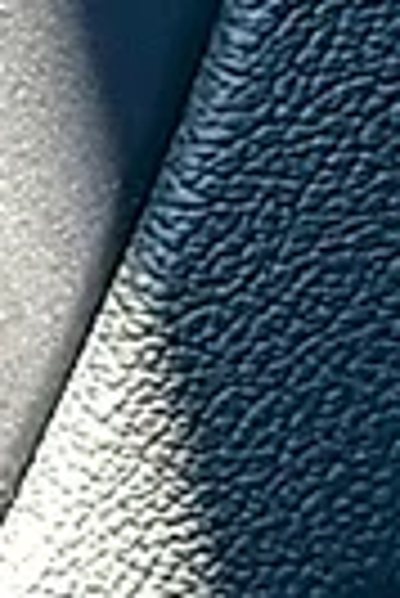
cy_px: 101
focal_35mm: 268
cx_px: -1110
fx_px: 4455
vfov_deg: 7.7
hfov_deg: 4.7
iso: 80
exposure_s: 1/294
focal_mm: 6.86
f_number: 1.78
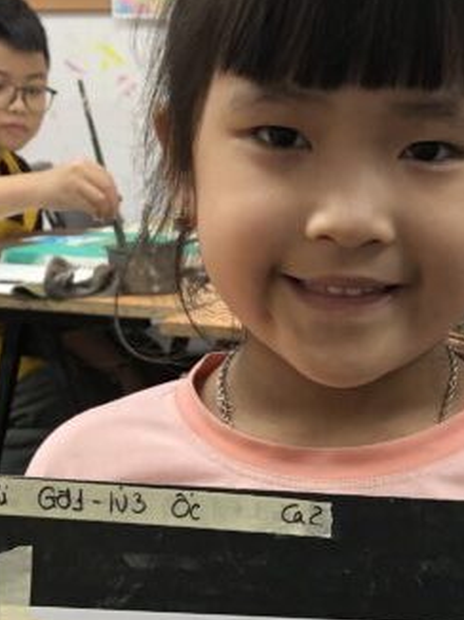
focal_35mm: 86
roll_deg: +0.2
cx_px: 371
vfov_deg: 22.3
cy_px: 544
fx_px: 1539
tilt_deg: -17.0
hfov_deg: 17.0
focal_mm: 3.99
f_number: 1.8
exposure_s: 1/100
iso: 100
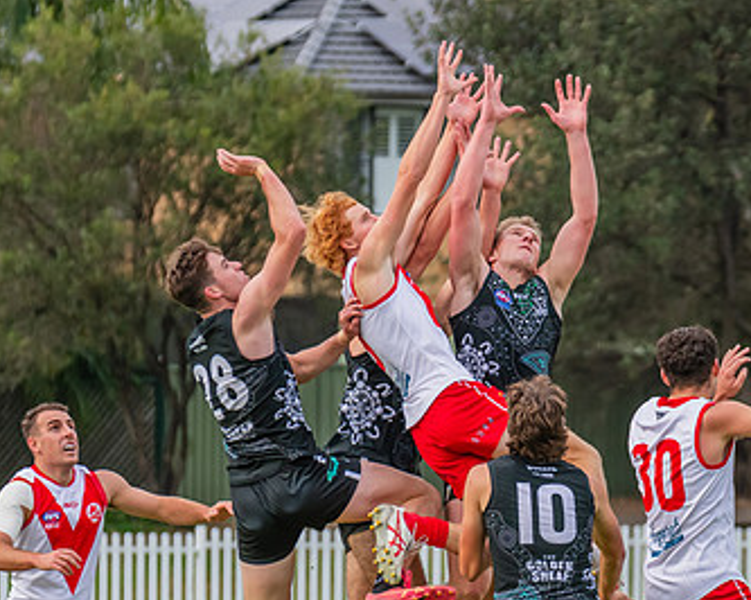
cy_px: 532
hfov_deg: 3.5
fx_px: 12329
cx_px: 622
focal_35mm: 555
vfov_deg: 2.8
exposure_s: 1/1600
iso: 800
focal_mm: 240
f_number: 6.3
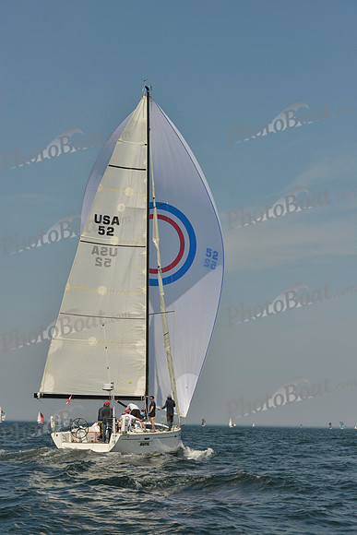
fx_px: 1115
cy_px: 268
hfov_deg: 18.2
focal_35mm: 75
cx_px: 178
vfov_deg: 27.0
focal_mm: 75
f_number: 9
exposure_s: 1/1250
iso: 200
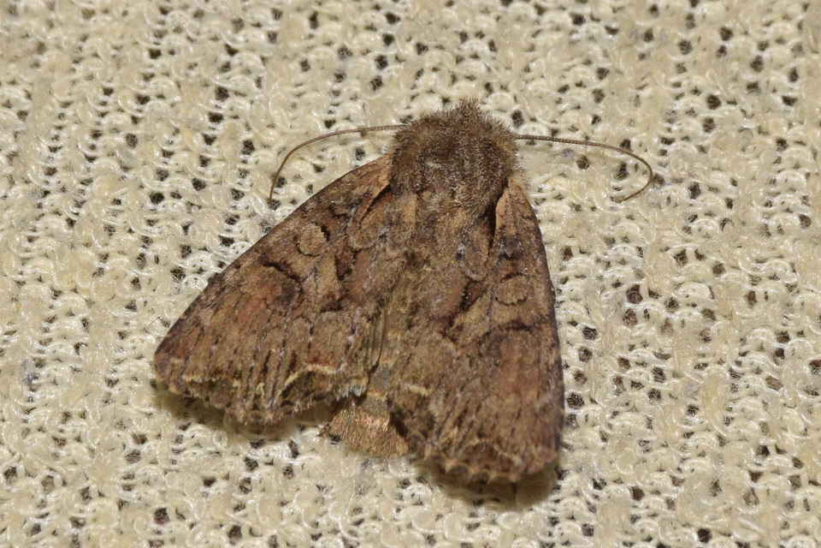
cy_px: 274
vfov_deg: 6.5
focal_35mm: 210
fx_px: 4789
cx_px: 410
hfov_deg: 9.8
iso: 400
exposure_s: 1/160
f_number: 16
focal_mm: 140
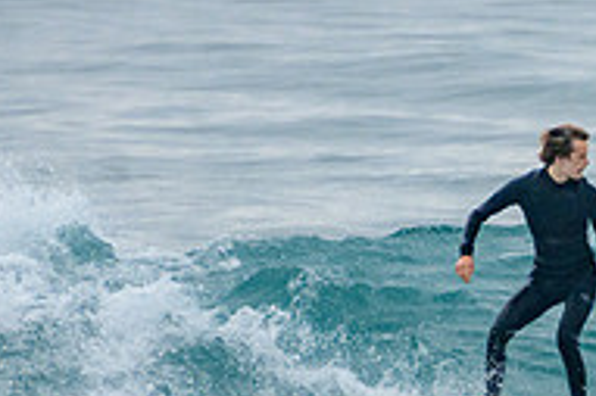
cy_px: 346
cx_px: 954
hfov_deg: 1.2
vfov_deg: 0.8
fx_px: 27640
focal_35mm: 1671
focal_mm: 400
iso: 500
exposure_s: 1/1250
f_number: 5.6
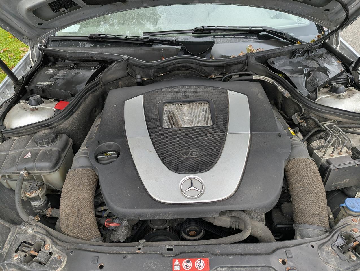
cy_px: 136
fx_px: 250
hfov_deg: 71.5
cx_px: 180
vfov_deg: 56.9
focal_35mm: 24
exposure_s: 1/134
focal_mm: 6.81
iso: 51
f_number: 1.85
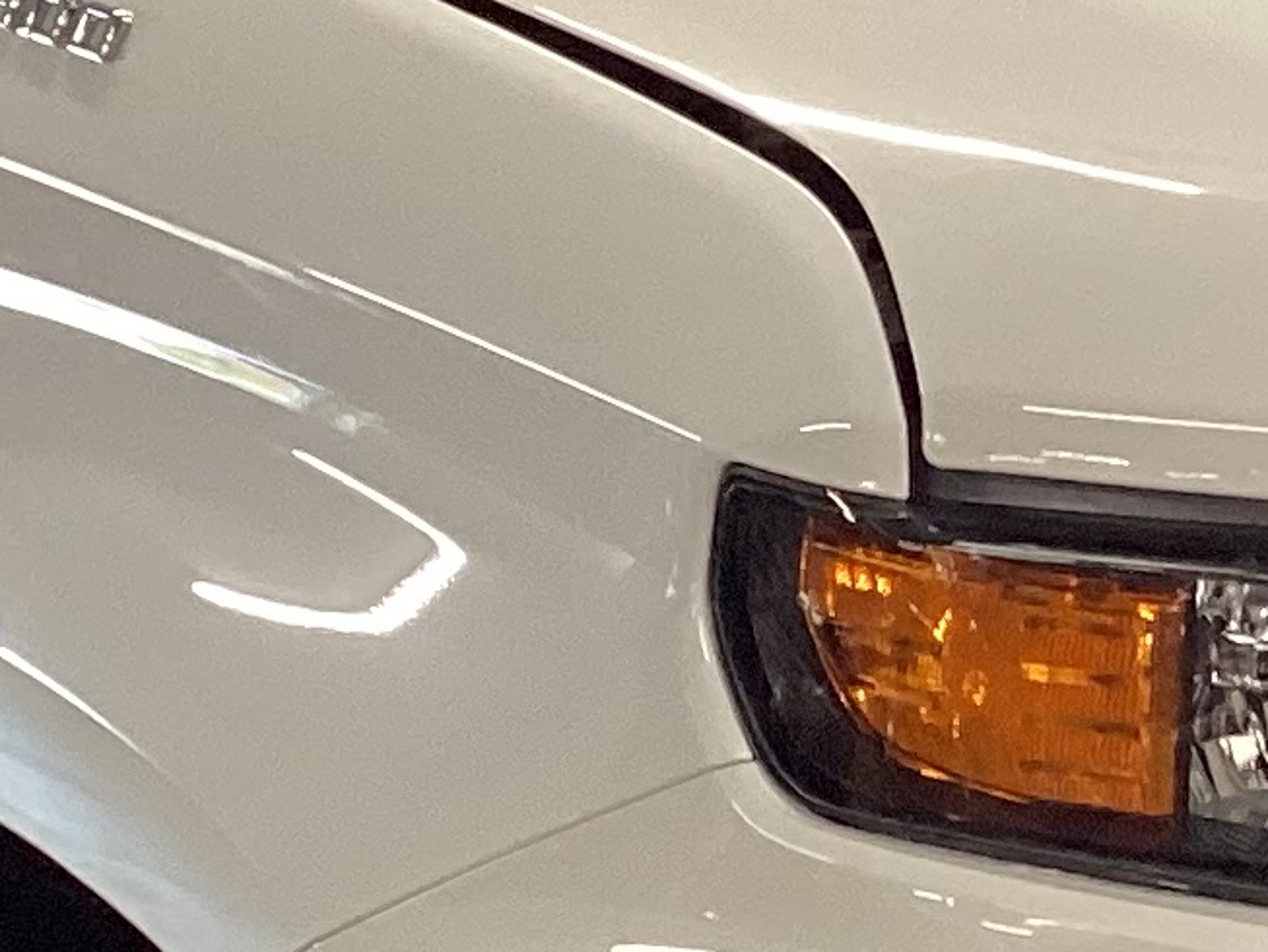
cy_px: 659
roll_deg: +1.4
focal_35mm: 155
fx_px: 5679
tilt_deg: -15.4
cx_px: 1006
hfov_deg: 12.7
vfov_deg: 9.6
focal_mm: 3.3
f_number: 2.4
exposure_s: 1/50
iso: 100
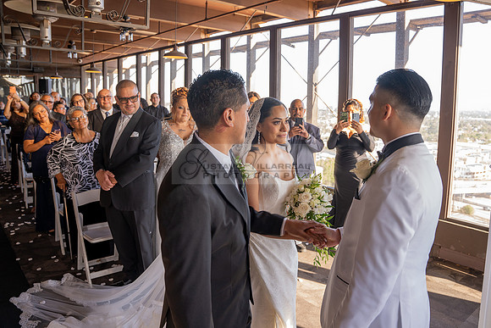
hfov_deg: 68.3
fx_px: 361
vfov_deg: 48.7
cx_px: 270
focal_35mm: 26
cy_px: 147
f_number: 3.5
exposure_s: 1/100
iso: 250
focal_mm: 24
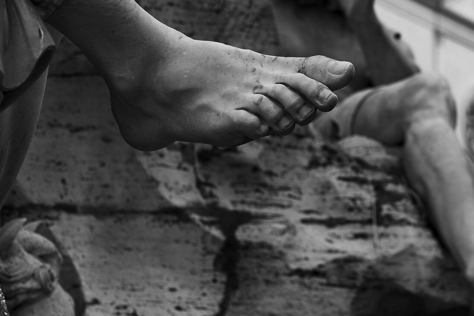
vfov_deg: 8.6
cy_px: 83
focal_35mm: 159
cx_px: 409
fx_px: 2093
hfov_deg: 12.8
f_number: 2
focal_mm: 56
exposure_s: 1/2000
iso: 160
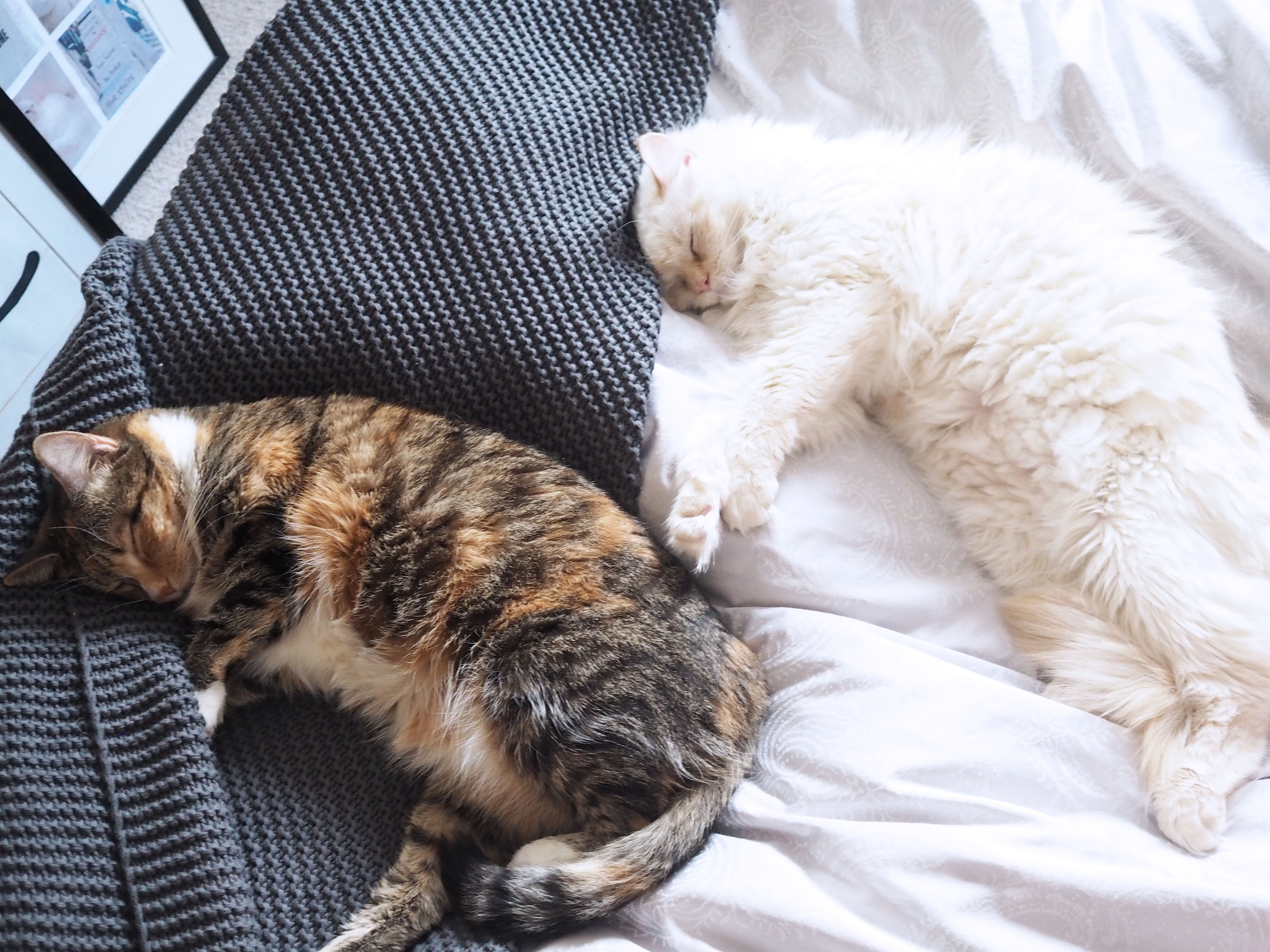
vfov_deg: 36.8
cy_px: 520
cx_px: 686
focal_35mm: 39
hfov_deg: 47.8
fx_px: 1431
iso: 1600
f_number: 2.8
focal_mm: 17
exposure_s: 1/30
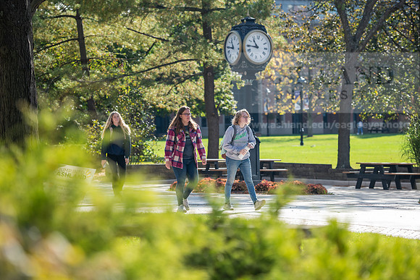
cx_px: 210
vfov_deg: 11.8
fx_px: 1354
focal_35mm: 116
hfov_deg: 17.6
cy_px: 140
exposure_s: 1/500
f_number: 3.2
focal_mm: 116
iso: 100
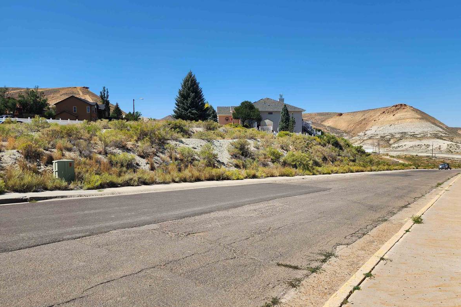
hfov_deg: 69.3
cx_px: 248
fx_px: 333
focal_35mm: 26
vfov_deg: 49.5
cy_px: 162
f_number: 1.8
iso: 12
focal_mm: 6.4
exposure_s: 1/1215
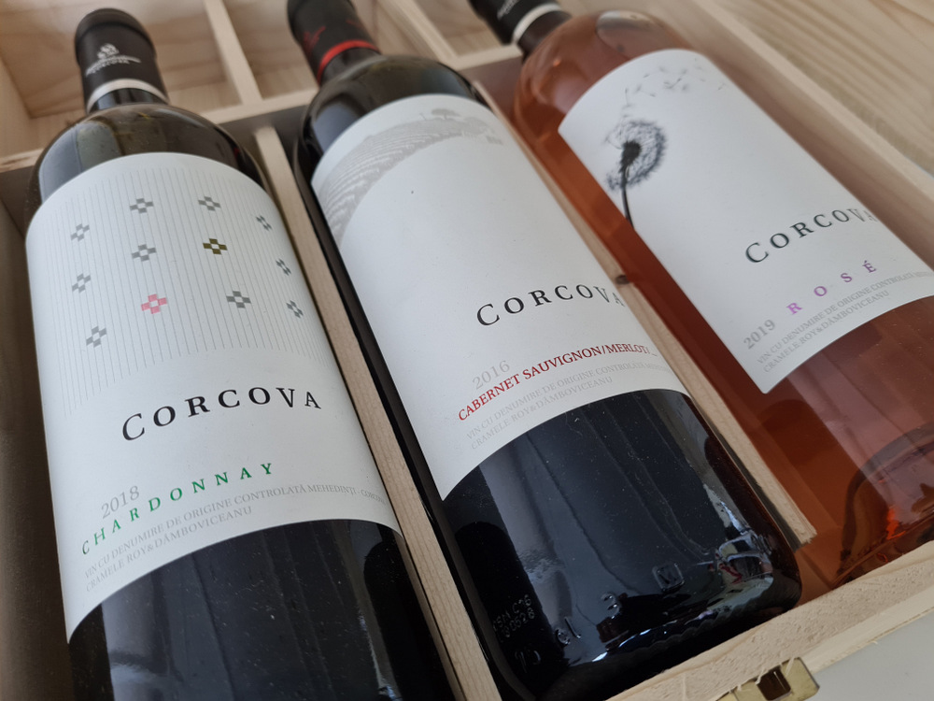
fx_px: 702
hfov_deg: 67.3
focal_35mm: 26
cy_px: 350
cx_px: 467
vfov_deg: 53.1
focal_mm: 5.4
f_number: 1.8
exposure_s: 1/50
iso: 160
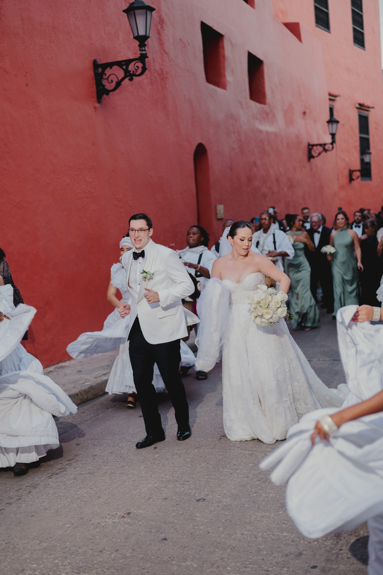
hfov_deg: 27.0
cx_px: 192
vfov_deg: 39.6
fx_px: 798
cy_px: 288
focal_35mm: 50
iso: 400
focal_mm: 50
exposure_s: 1/160
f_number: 2.2
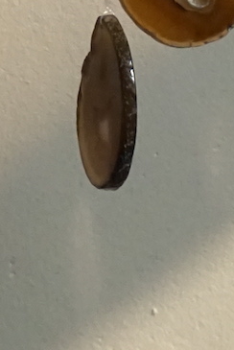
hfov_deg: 5.6
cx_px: 146
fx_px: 2397
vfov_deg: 7.5
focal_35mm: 246
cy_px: -632
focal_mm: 25
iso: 2500
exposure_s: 1/320
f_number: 8
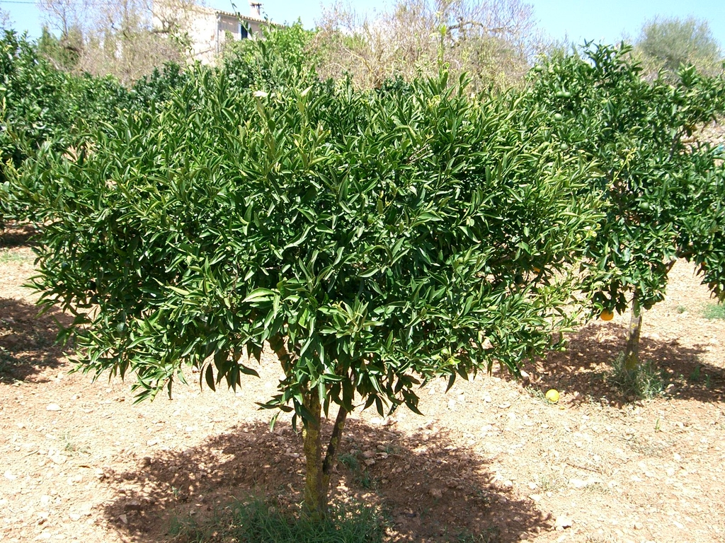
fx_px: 817
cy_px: 272
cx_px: 362
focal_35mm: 39
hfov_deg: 47.9
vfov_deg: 36.8
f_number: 4.8
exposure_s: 1/320
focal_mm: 8
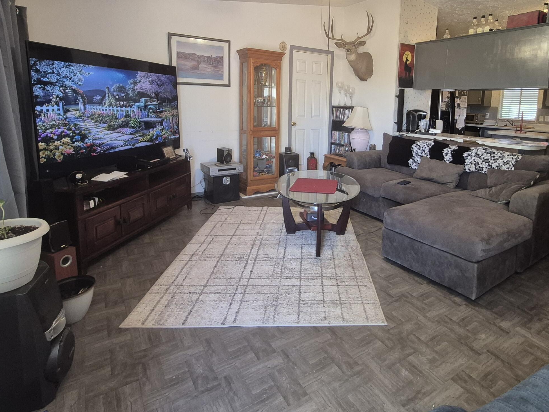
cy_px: 136
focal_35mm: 20
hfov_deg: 80.9
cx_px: 326
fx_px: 317
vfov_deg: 64.2
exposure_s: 1/60
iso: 250
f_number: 2.2
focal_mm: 1.74
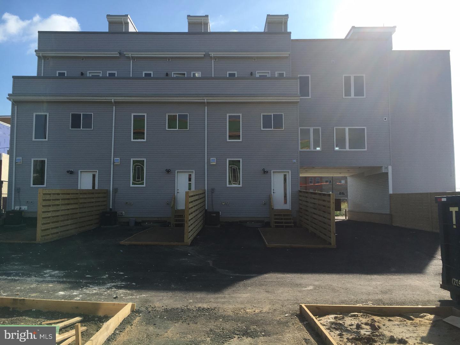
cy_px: 172
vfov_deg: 48.2
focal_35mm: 29
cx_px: 230
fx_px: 385
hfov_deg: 61.7
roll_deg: +0.1
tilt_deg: +5.9
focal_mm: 4.15
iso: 25
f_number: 2.2
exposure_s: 1/1399
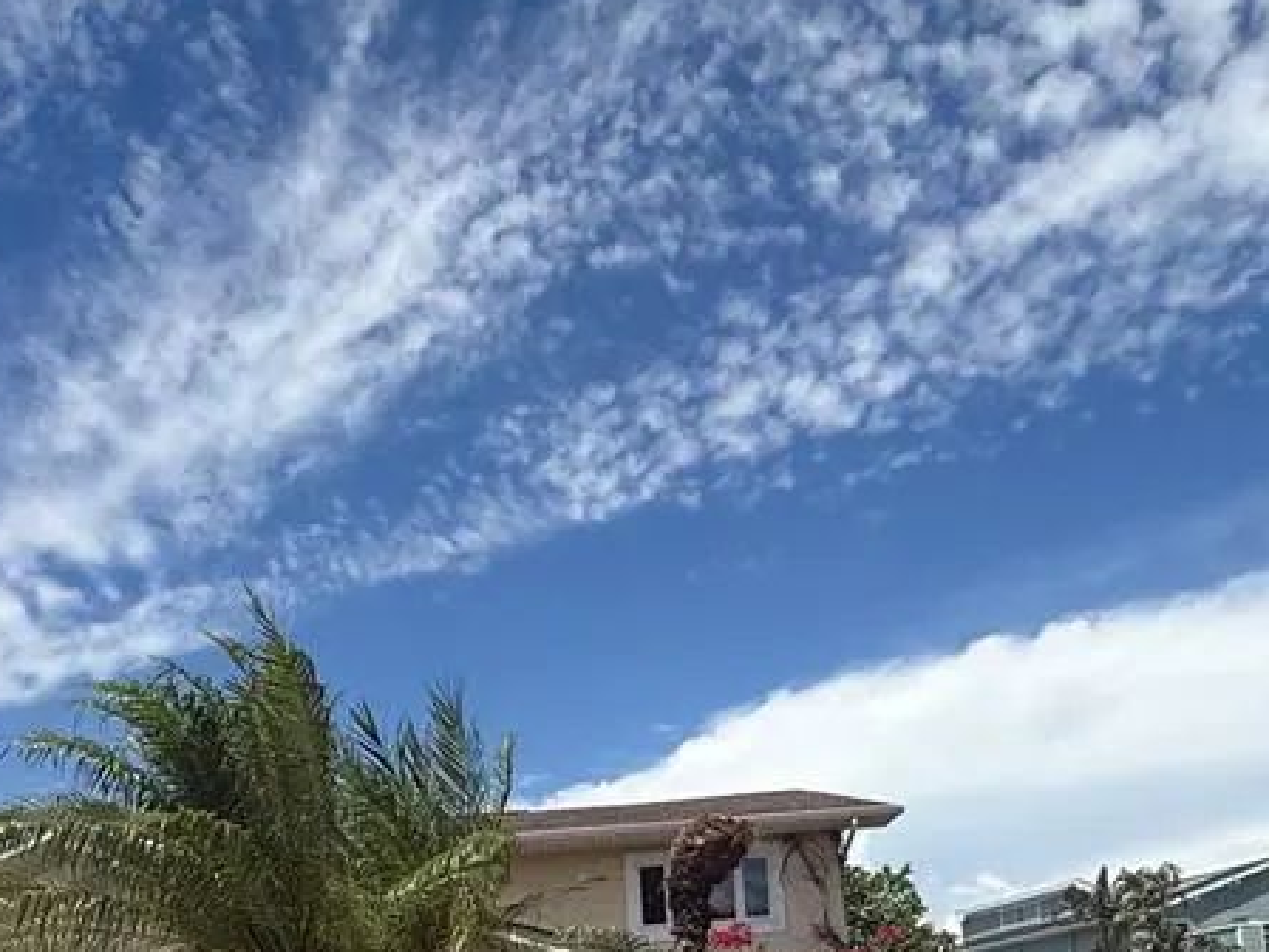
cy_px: 1062
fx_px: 1173
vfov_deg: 36.8
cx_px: 456
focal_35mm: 32
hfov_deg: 56.0
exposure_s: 1/2320
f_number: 2.2
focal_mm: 2.22
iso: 50
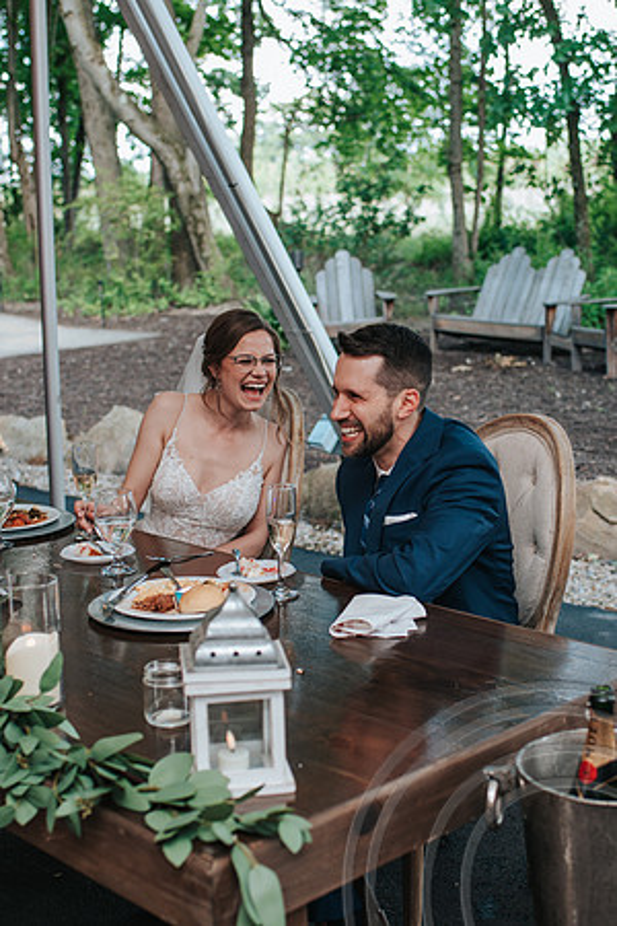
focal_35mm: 52
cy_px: 463
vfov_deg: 37.9
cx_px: 393
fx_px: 1348
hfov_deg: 25.7
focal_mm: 35
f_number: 2.8
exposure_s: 1/125
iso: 280
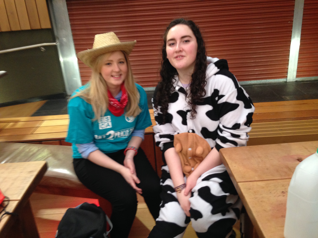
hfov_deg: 55.4
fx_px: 303
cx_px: 159
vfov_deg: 42.9
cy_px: 119
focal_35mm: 33
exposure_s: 1/20
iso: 200
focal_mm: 4.12
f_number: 2.4
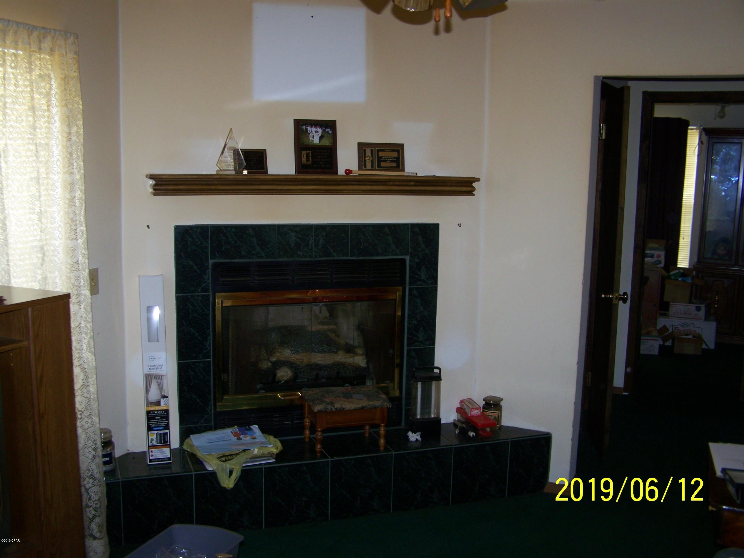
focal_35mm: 38
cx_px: 372
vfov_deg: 37.7
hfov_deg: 49.0
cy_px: 279
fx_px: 817
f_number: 2.8
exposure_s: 1/60
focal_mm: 6.3
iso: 80
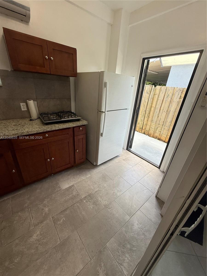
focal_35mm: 14
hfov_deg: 85.7
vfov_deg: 102.1
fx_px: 112
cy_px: 138
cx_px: 104
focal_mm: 2.22
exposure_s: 1/120
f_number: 2.2
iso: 100
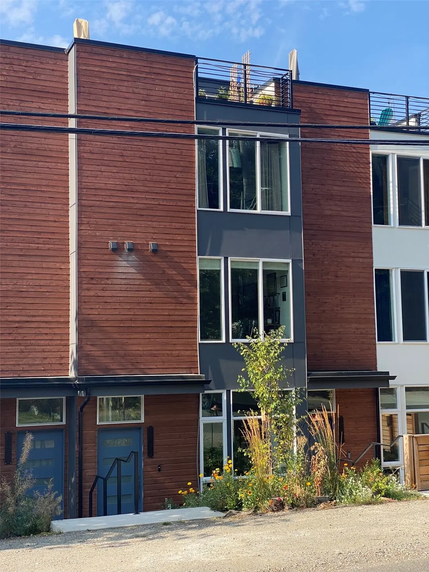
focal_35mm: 52
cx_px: 214
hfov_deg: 28.0
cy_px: 286
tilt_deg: +6.9
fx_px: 859
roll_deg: +0.4
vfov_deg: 36.8
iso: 20
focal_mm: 6
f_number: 2
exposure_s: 1/888
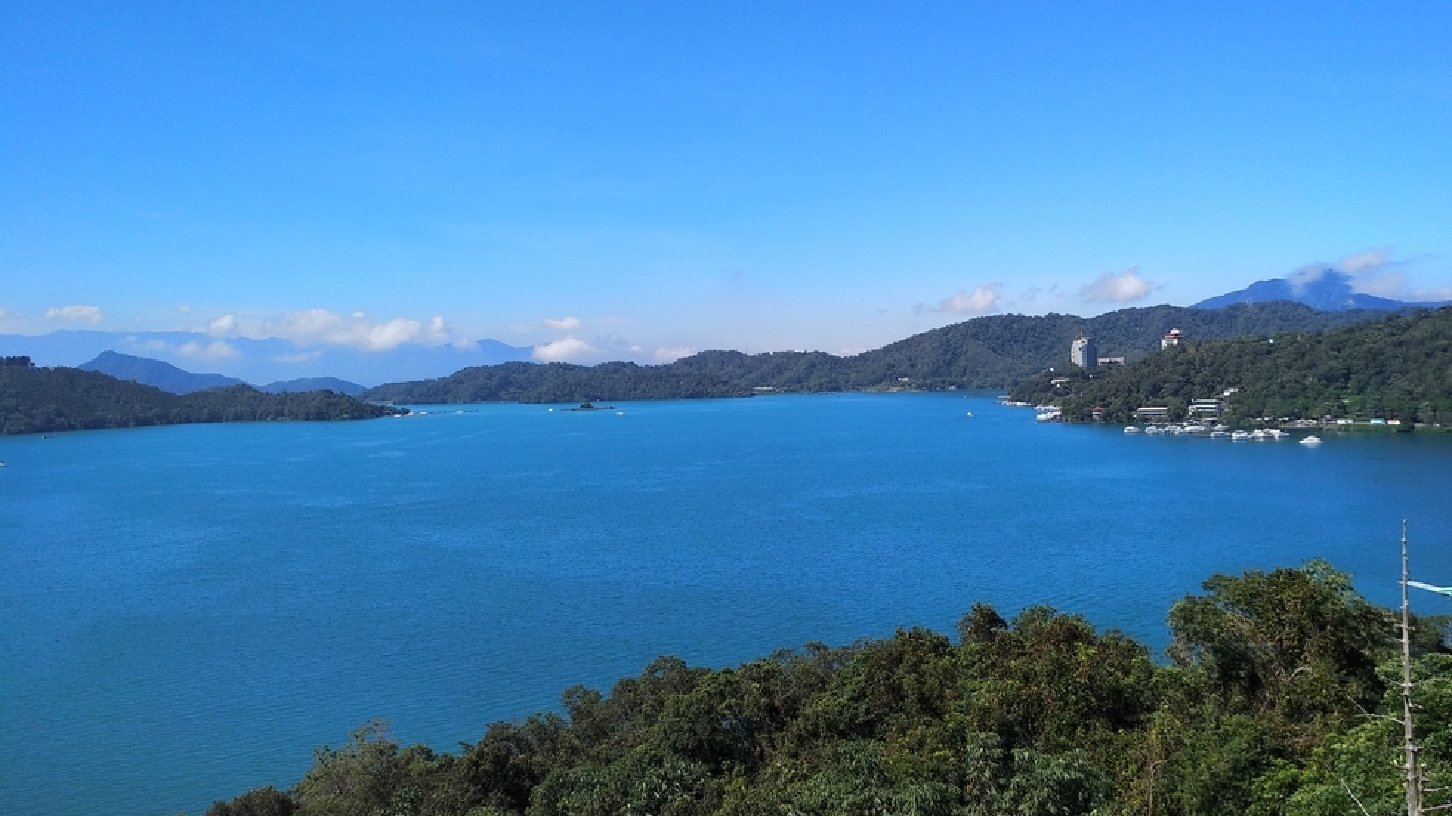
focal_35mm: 25
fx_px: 962
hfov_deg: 74.0
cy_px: 365
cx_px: 753
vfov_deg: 45.9
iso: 100
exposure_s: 1/1188
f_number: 2.2
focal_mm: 3.81
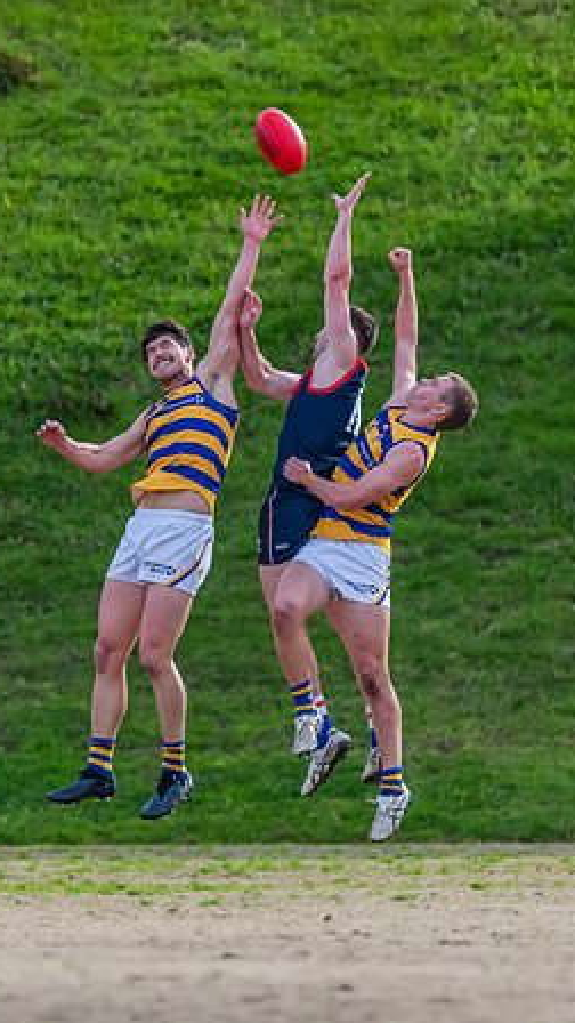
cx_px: 330
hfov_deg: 1.0
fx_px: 32906
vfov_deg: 1.8
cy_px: 515
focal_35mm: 1214
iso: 1250
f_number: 6.3
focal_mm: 600
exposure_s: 1/1600
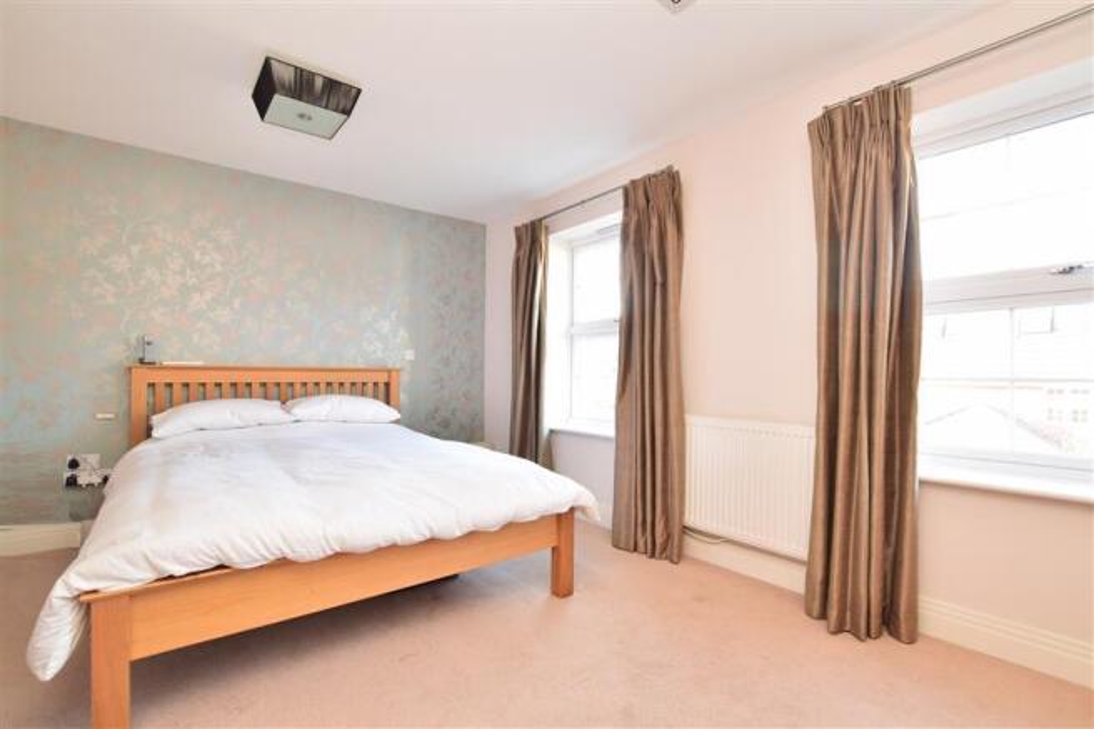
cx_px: 547
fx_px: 456
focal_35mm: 15
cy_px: 364
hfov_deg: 100.4
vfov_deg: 77.3
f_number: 9
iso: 400
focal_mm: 10
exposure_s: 1/10
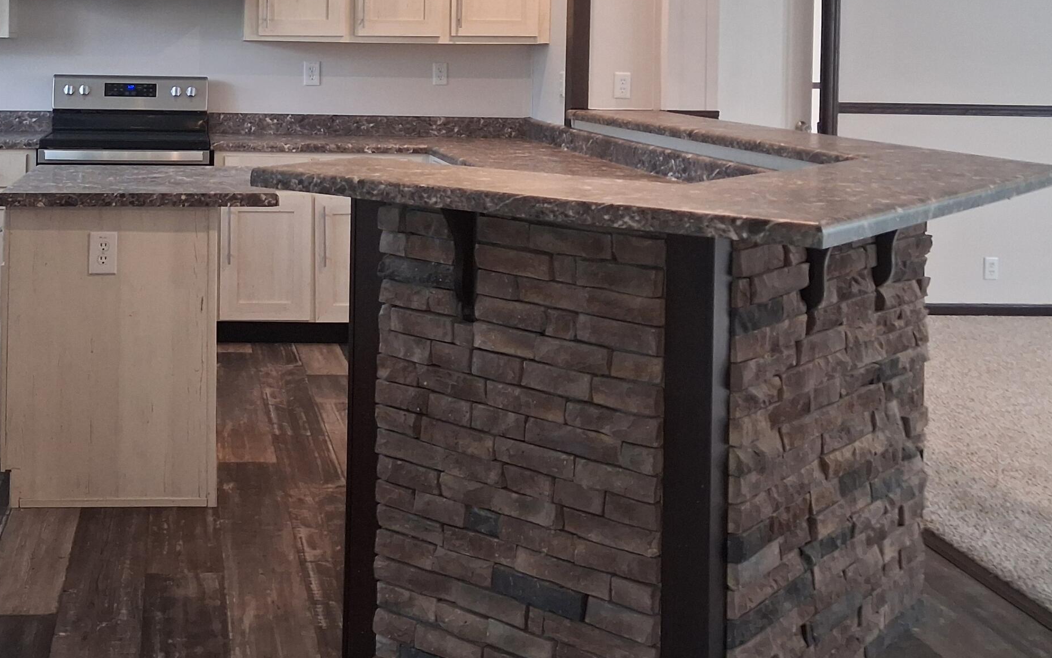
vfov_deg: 26.8
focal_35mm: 46
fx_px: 1319
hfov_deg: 42.1
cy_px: 39
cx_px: 261
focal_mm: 4
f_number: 1.8
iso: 320
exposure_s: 1/50
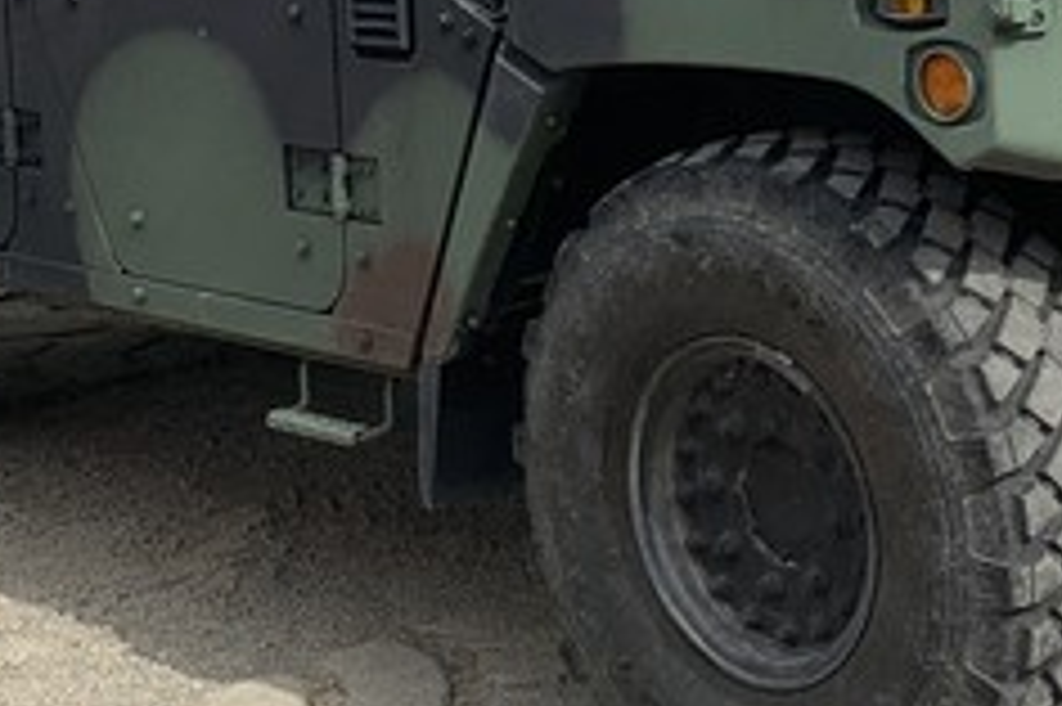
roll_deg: +1.5
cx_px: 436
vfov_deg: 12.1
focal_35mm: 110
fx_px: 3243
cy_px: -180
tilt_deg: -0.4
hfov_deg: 18.6
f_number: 1.8
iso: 25
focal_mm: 4.25
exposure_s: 1/2075
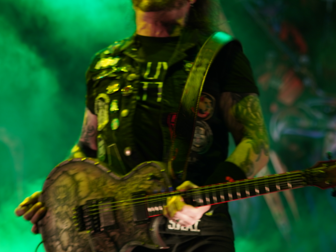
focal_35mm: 203
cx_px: 206
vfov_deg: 7.3
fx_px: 1970
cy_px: 40
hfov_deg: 9.7
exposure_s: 1/80
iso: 200
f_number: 4
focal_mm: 105
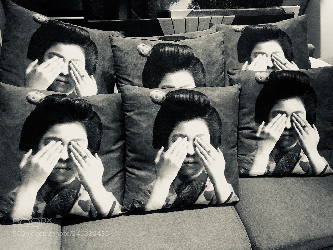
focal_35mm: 28
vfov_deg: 49.7
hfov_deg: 63.4
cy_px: 125
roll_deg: -5.5
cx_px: 166
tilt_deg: -41.7
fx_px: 269
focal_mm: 3.99
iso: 100
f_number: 1.8
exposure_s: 1/17
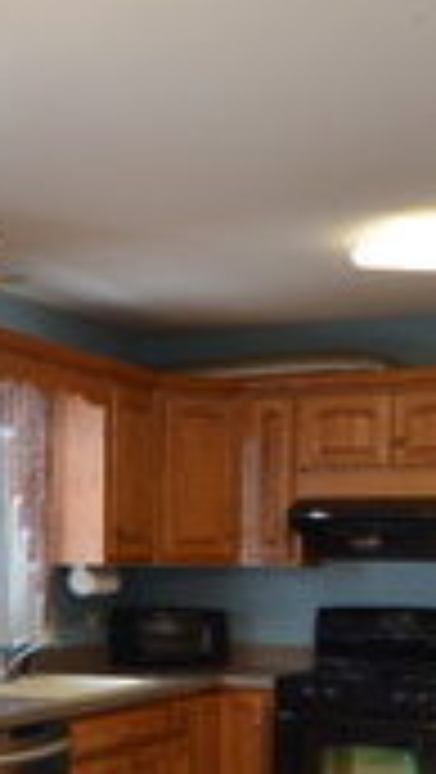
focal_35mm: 70
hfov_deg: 16.8
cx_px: -27
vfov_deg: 29.9
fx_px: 1436
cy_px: 526
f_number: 4
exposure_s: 1/10
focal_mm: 12
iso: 100
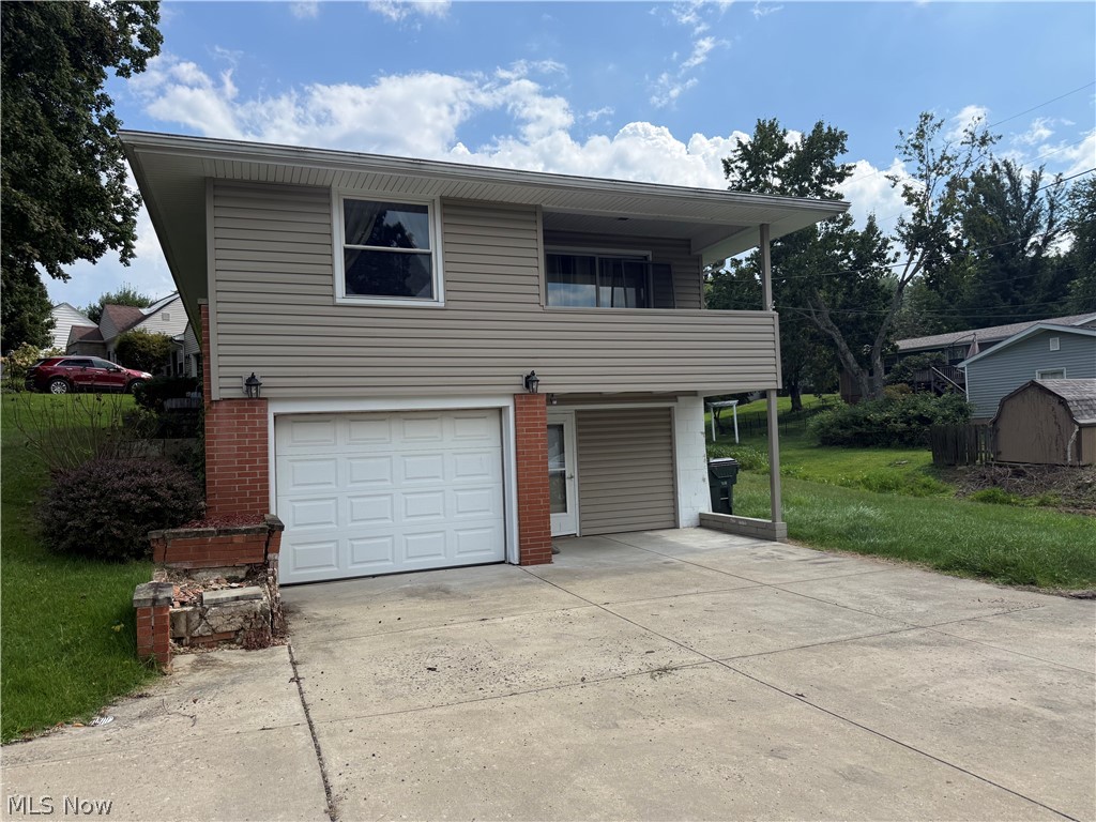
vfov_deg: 56.8
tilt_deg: +1.8
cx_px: 548
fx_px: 760
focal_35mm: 24
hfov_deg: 71.6
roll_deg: +1.9
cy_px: 411
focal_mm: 6.76
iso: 100
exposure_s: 1/4673
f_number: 1.78
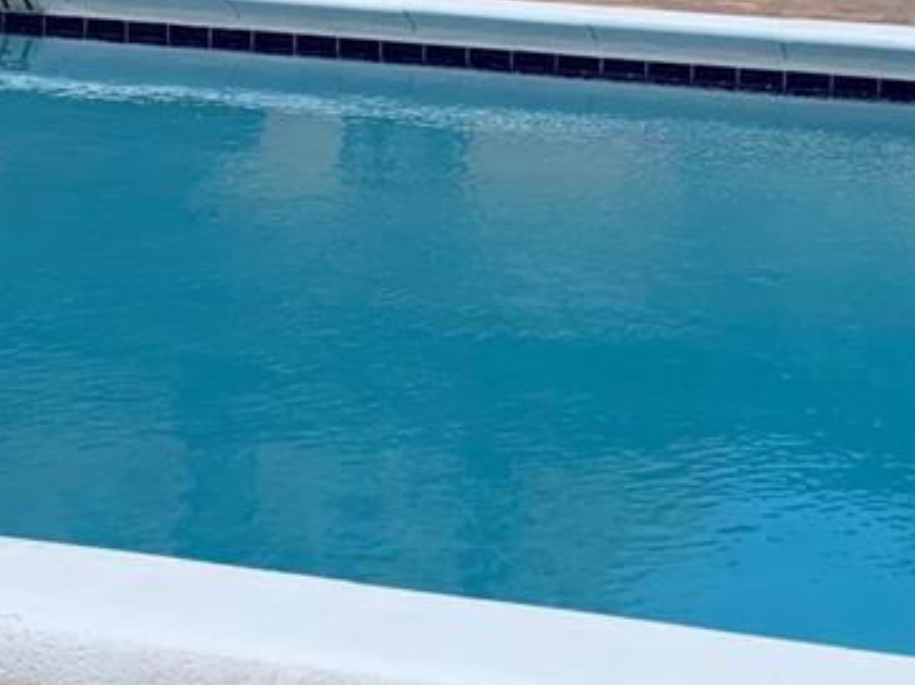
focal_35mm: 115
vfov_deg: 12.8
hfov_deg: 17.1
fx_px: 3038
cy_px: 205
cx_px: 442
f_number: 1.8
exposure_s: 1/2421
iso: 25
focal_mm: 4.25
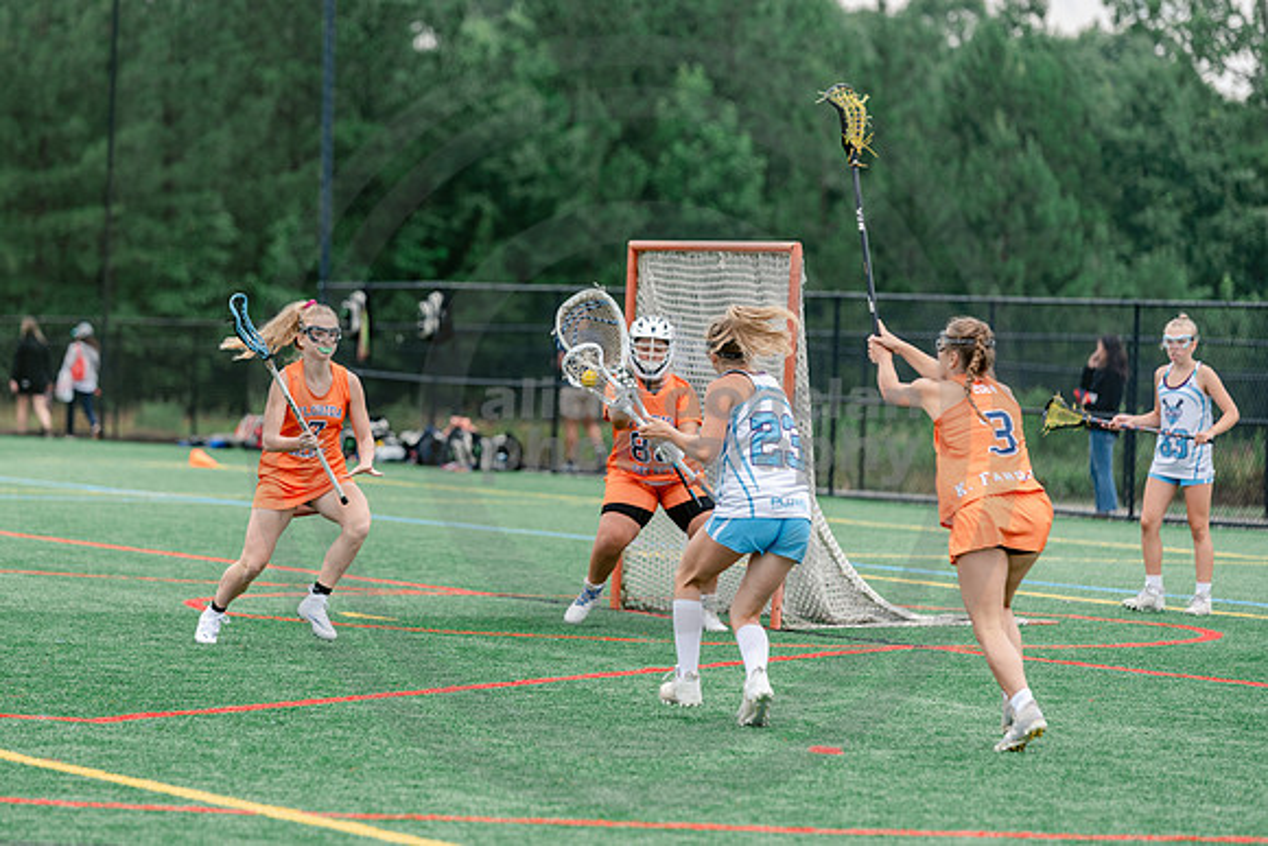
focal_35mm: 197
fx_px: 6931
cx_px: 534
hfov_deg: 10.5
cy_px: 356
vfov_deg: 7.0
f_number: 3.2
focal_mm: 170
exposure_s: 1/640
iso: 250
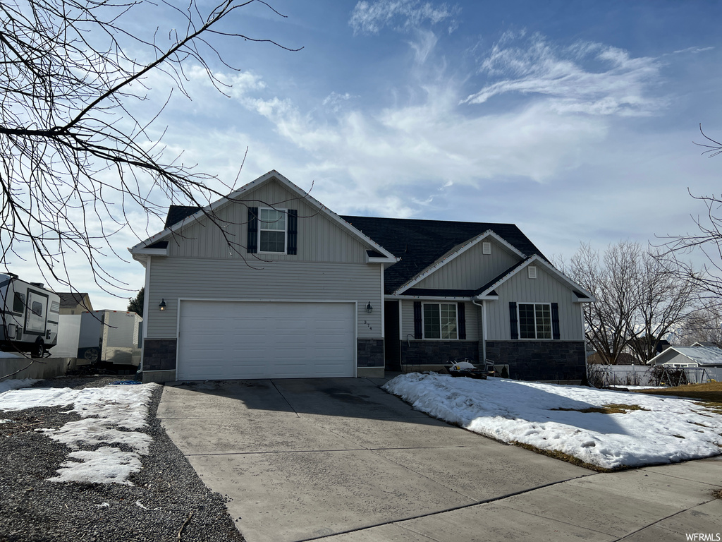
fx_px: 542
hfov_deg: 67.3
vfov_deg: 53.1
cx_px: 361
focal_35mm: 26
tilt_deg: +7.5
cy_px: 271
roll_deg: +0.3
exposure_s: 1/10309
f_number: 1.5
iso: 50
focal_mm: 5.7
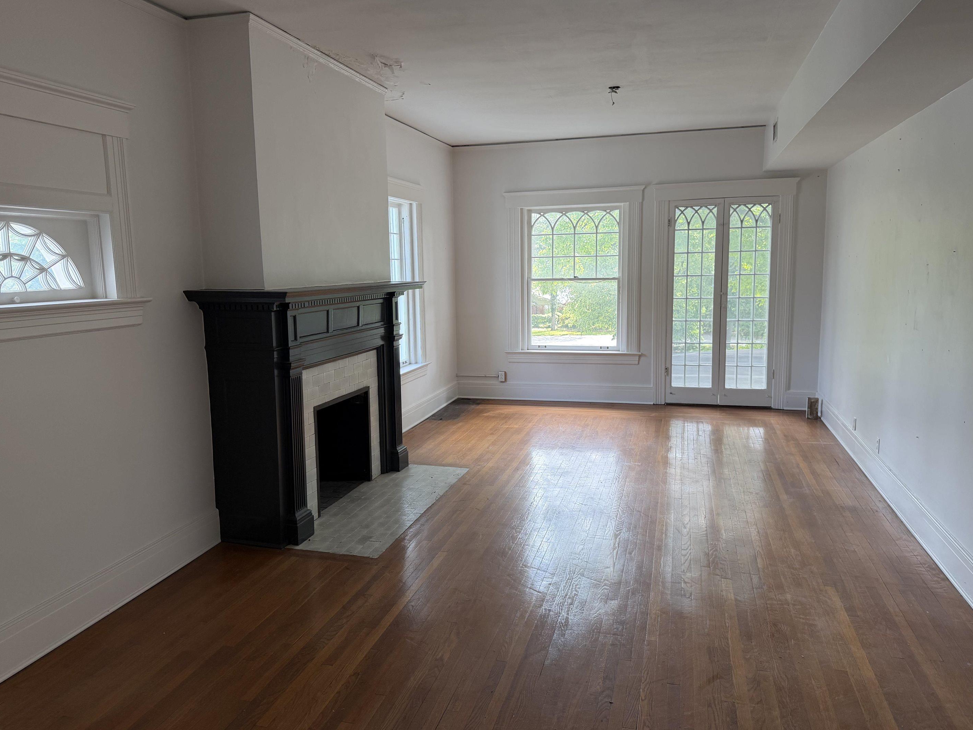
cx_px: 480
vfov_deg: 53.1
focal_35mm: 26
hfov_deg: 67.3
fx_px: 731
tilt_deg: -6.8
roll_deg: +2.2
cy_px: 368
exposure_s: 1/139
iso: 100
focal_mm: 6.76
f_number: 1.78
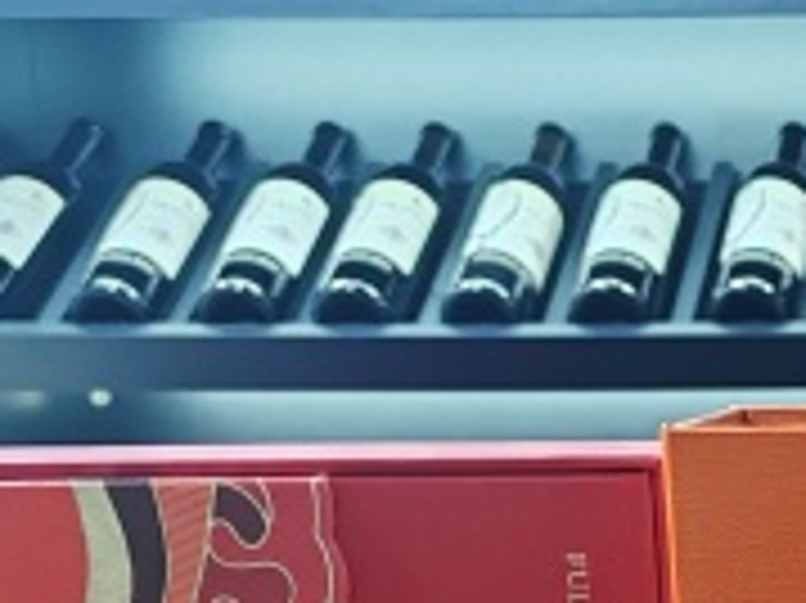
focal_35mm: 121
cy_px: 927
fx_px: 2815
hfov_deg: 15.0
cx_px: 1234
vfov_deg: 11.7
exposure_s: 1/50
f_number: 1.9
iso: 640
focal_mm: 6.12
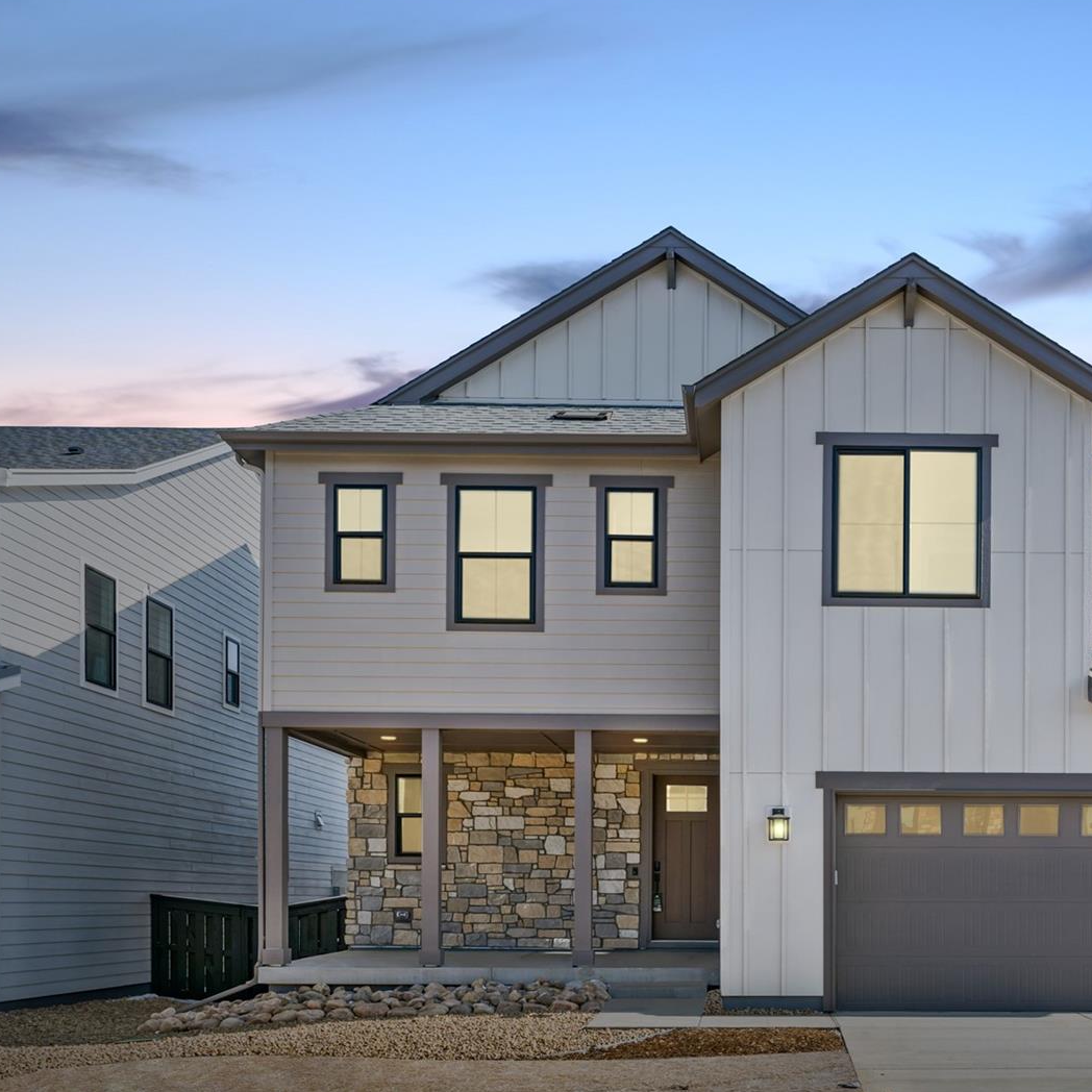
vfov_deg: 46.5
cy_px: 541
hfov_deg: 45.4
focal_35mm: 36
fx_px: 1272
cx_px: 771
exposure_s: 1/320
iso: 125
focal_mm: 27.5
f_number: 8
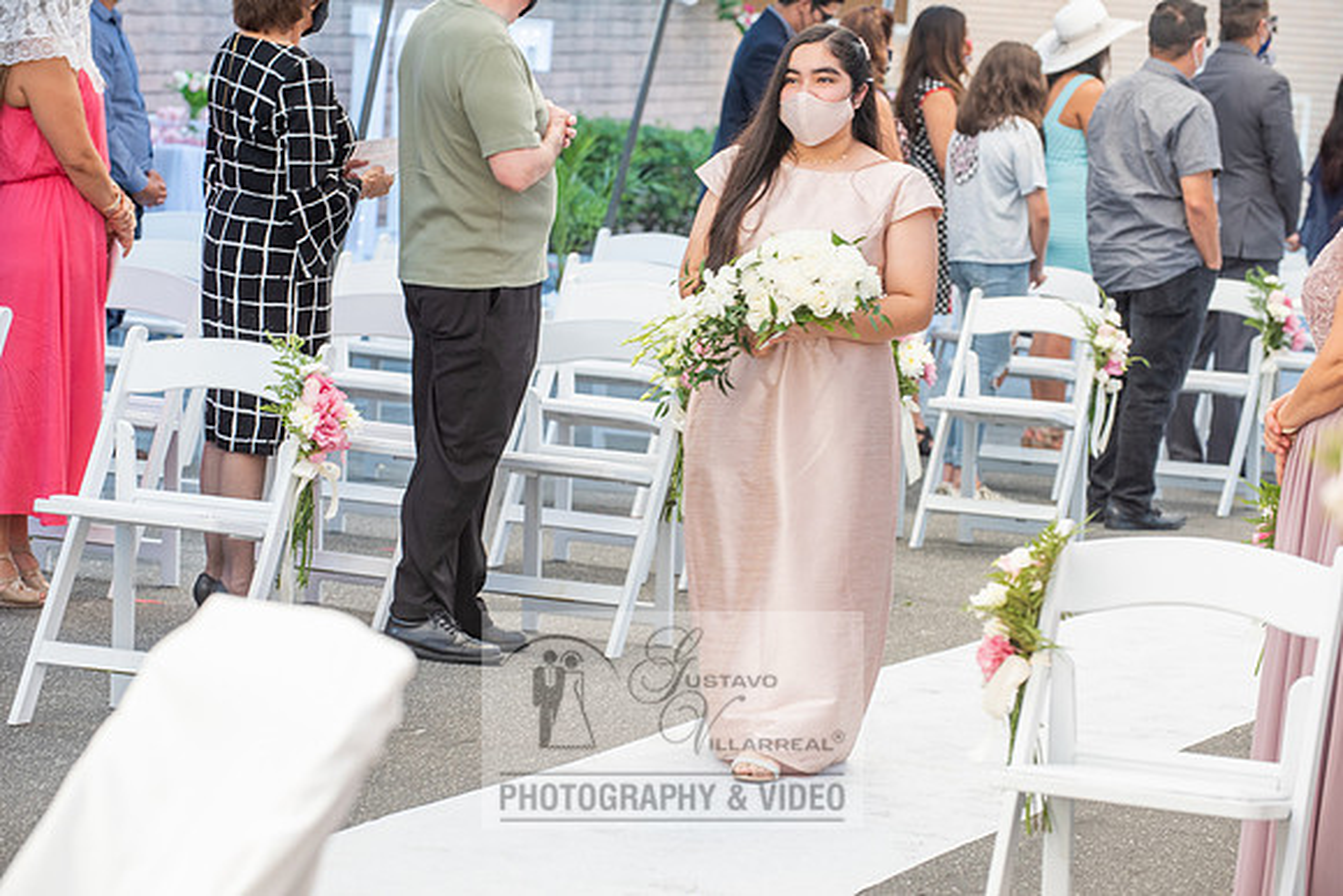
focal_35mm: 134
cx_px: 672
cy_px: 448
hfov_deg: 15.3
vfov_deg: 10.3
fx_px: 4984
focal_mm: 130
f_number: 5.6
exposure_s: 1/125
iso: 640
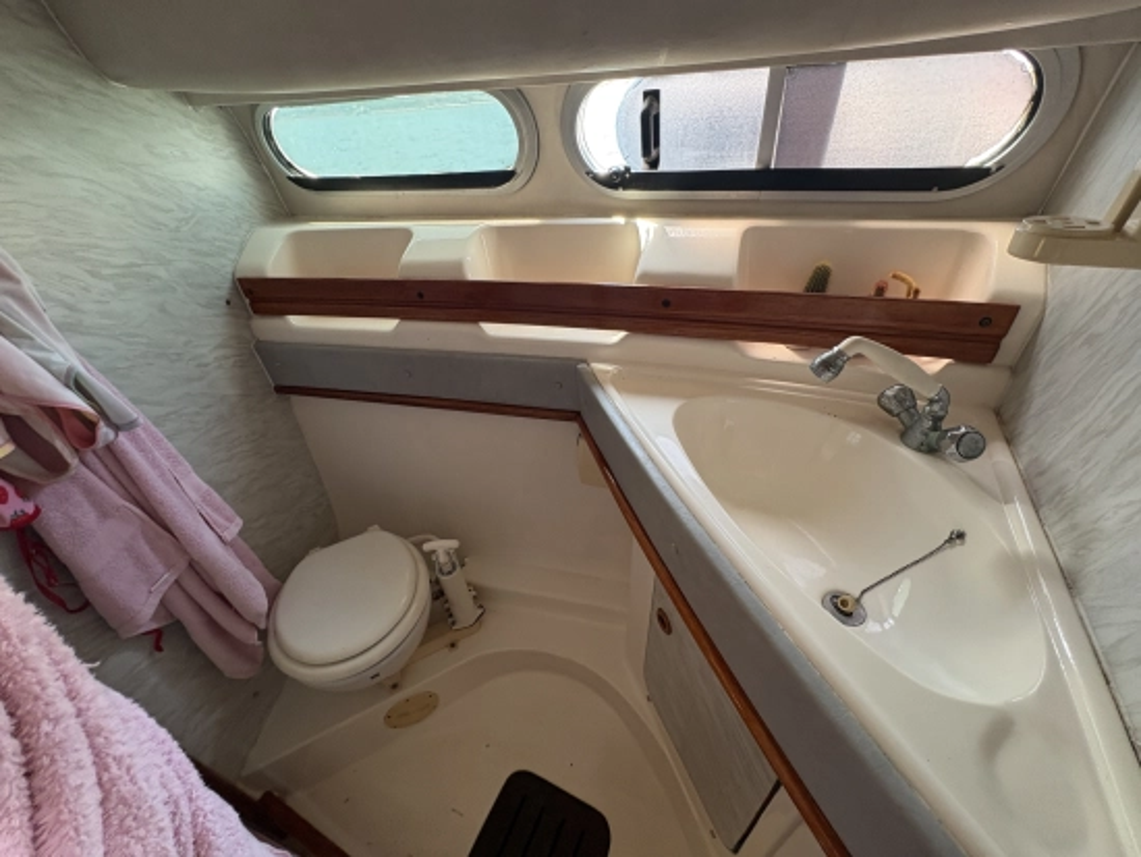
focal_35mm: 14
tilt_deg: -35.5
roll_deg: +5.2
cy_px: 428
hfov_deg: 102.0
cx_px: 570
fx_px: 462
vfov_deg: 85.7
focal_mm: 2.22
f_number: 2.2
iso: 250
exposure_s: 1/60
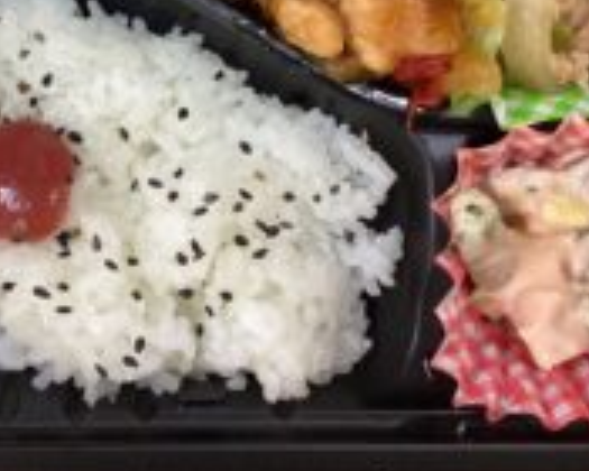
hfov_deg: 28.8
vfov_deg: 22.7
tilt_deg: -82.8
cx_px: 163
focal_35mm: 65
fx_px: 1133
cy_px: 15
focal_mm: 3.3
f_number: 2.4
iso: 200
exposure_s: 1/60
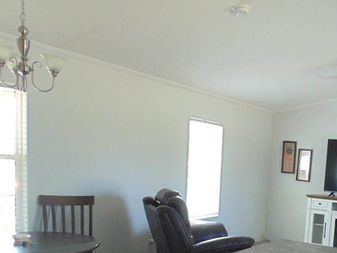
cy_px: 224
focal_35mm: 42
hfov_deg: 41.7
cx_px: 296
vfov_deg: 32.7
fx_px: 409
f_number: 3.1
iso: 200
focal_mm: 4
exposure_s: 1/30
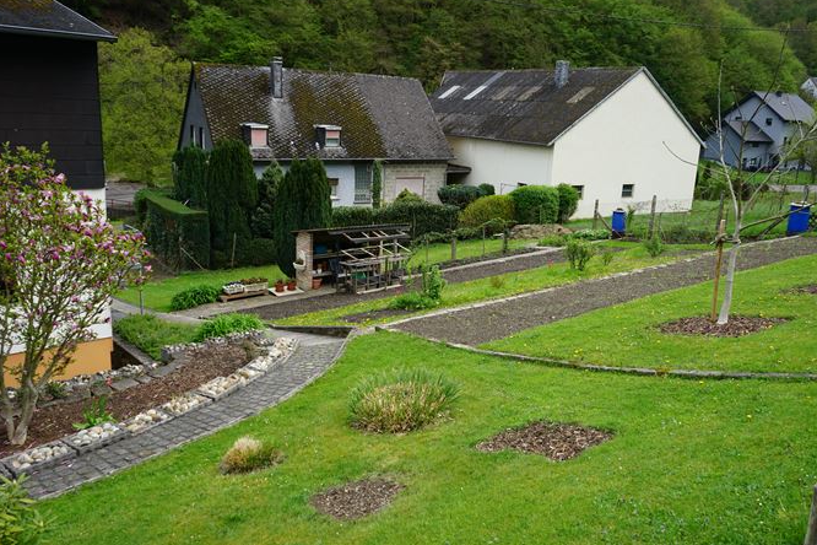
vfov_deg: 45.0
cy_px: 266
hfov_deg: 63.7
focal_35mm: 29
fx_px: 658
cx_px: 417
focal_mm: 28
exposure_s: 1/100
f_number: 9
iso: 100
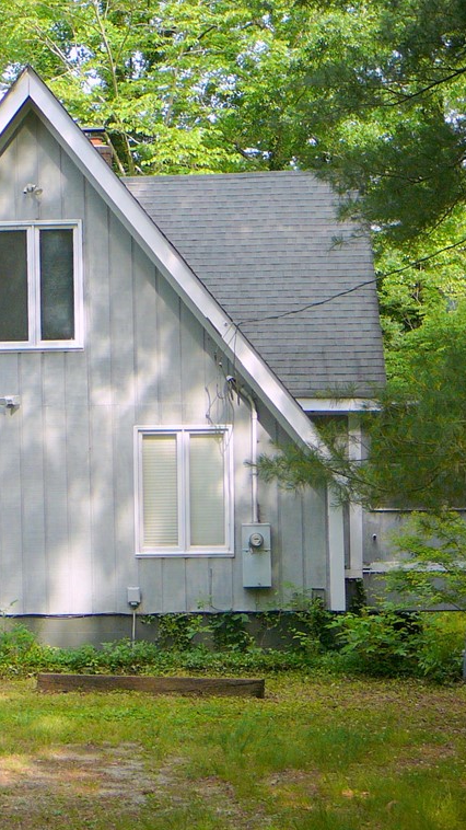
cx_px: 15
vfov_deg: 26.2
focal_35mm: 81
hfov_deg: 14.7
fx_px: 1781
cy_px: 418
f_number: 3.5
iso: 80
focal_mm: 8.2
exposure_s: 1/250
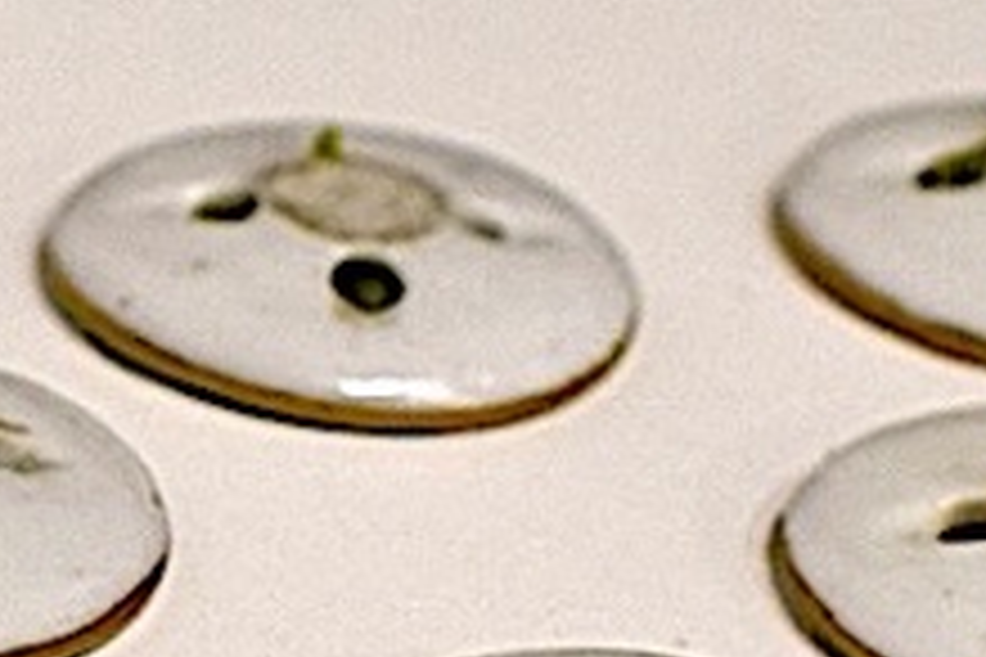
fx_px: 5635
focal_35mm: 206
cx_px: 72
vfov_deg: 6.6
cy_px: 848
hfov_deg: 9.9
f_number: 5.6
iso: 400
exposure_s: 1/125
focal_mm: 25
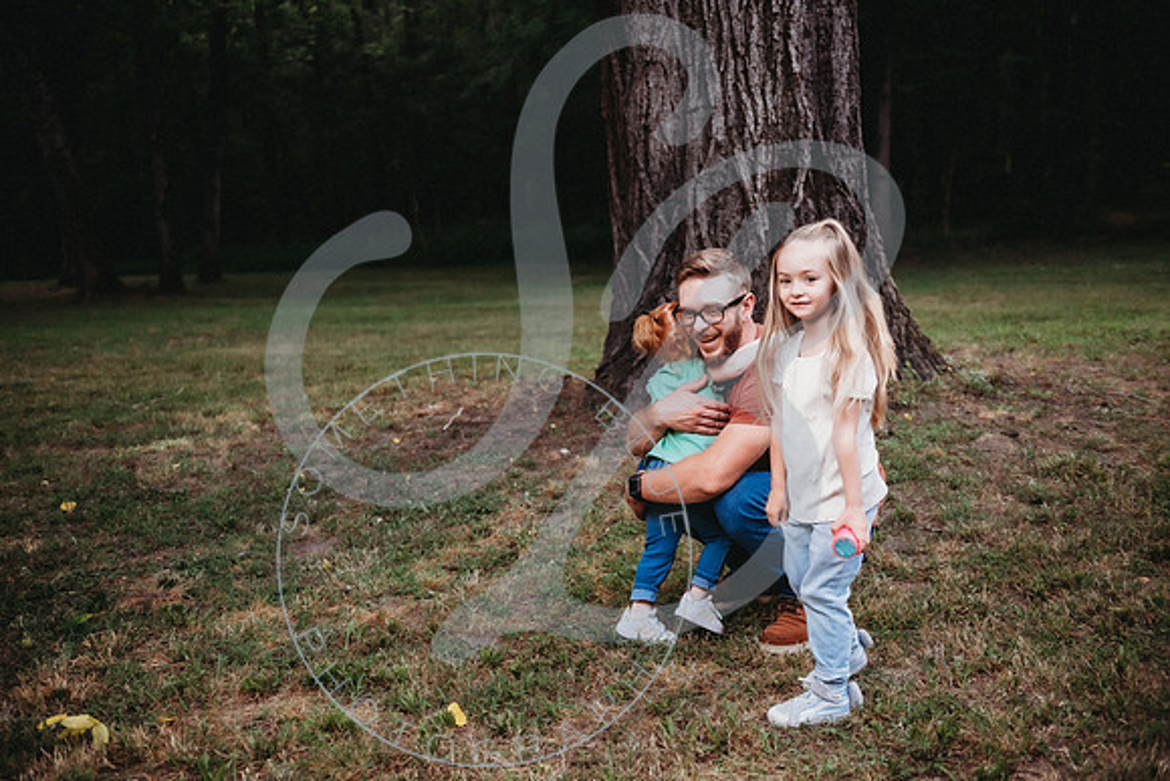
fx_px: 1430
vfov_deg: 30.5
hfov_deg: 44.5
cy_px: 390
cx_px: 585
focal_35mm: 44
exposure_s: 1/250
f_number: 2.8
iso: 500
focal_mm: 44
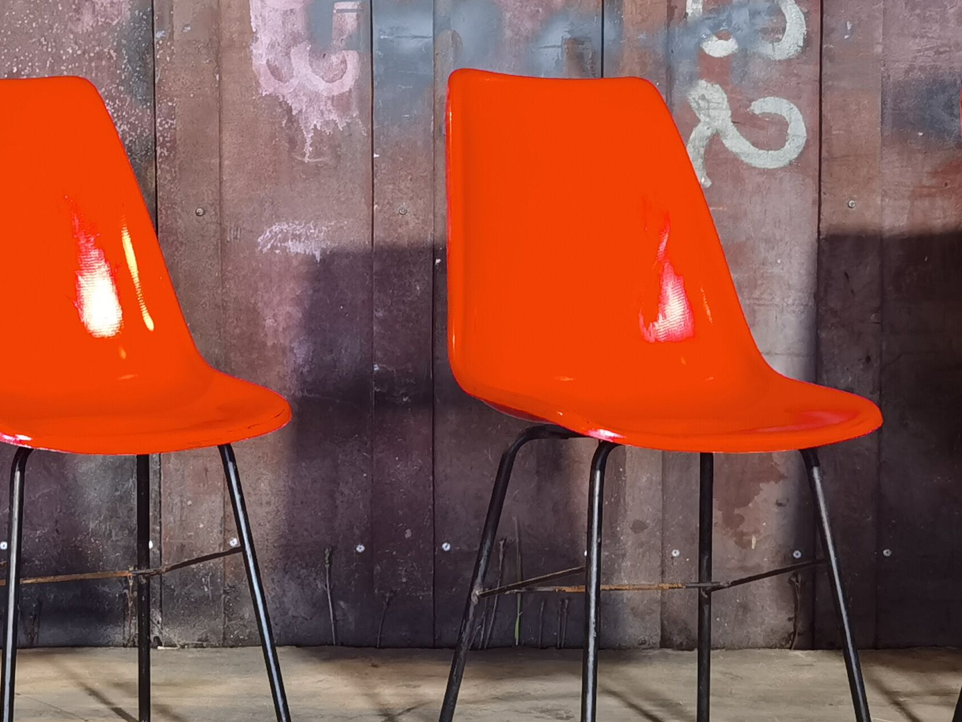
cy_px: 380
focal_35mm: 77
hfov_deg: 25.2
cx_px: 337
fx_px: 2140
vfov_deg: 19.1
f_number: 1.9
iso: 400
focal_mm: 6.71
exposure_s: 1/33.3
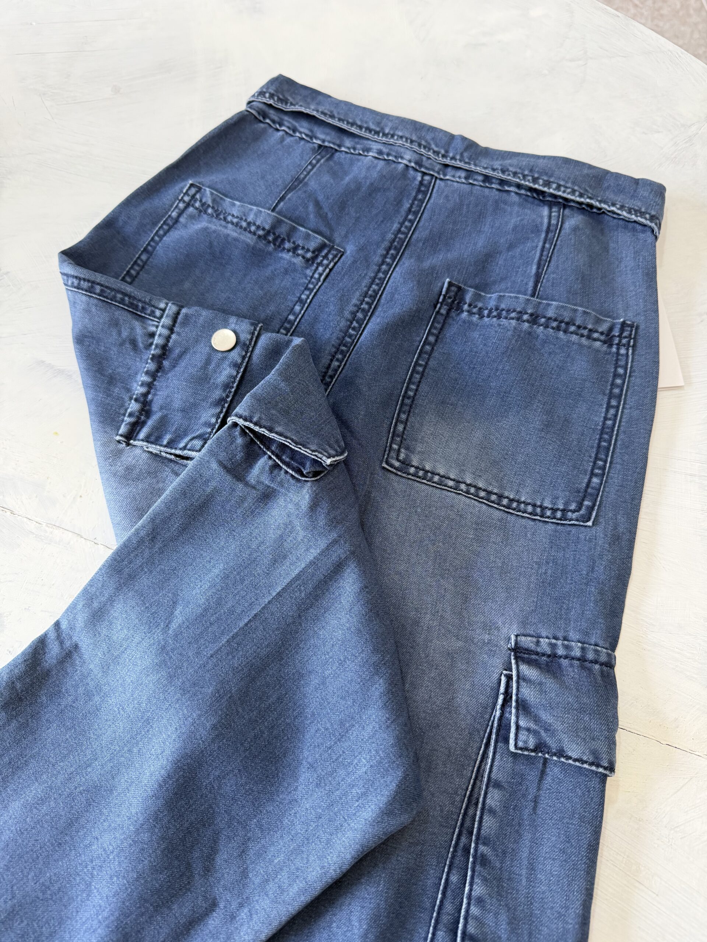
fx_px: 654
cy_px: 471
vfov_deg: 71.6
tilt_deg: -67.7
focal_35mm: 24
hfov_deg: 56.8
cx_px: 354
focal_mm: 6.76
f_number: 1.78
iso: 200
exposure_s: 1/121
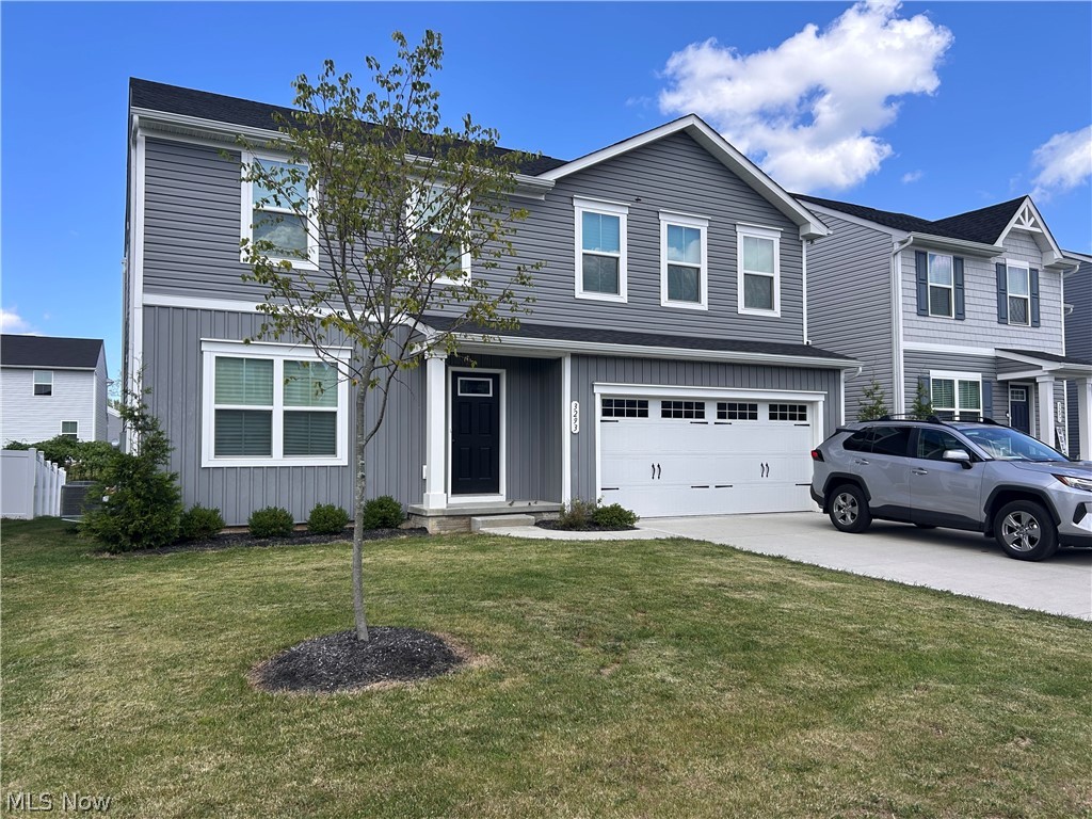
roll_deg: +0.8
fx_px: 820
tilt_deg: +1.7
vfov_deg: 53.1
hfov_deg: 67.3
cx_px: 546
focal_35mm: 26
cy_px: 410
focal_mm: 5.7
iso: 50
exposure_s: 1/2841
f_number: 1.5
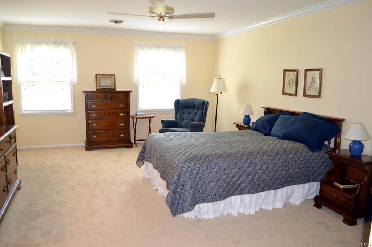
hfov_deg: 67.4
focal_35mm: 27
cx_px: 186
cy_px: 124
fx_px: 279
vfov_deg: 47.9
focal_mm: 18
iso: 450
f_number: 3.5
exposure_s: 1/30
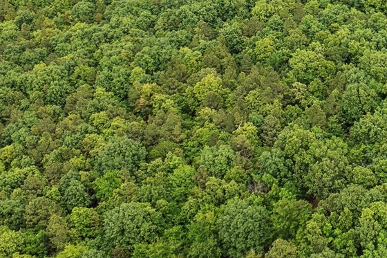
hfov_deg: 22.9
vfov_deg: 16.2
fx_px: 860
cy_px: -68
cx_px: 484
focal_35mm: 80
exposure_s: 1/60
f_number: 2.8
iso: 100
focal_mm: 8.4
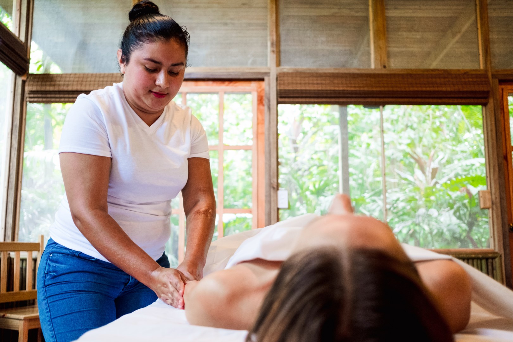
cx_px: 256
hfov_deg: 53.0
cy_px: 171
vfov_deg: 36.7
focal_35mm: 36
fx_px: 515
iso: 1600
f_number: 2.2
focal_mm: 23
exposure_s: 1/125
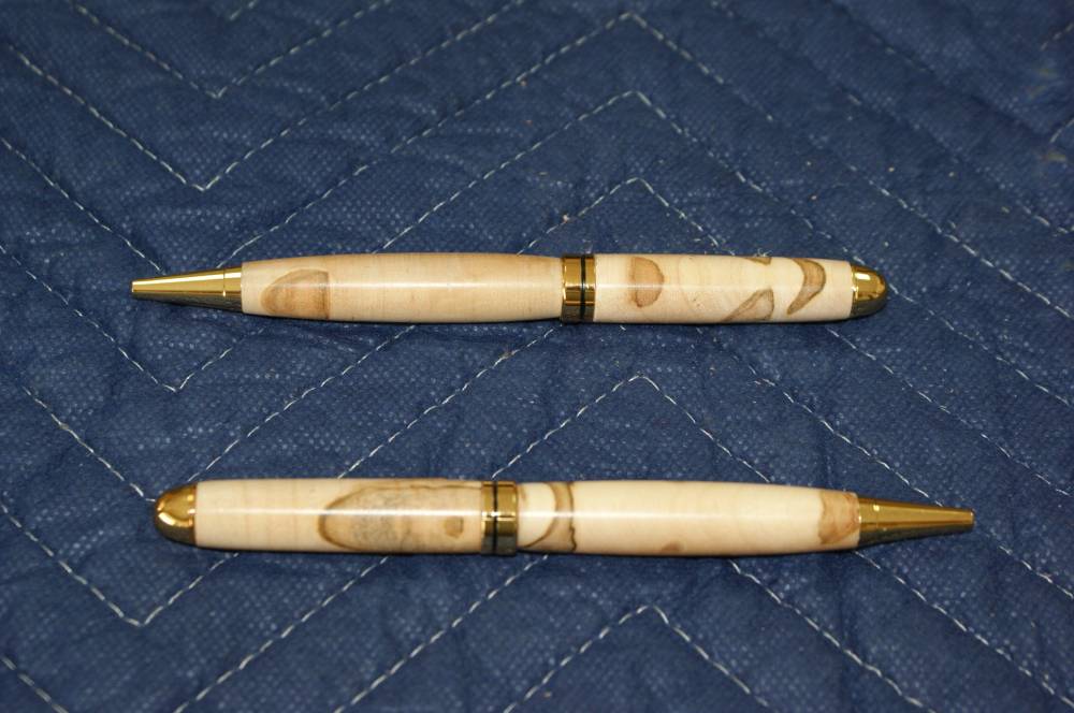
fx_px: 2235
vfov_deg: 18.1
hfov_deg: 27.0
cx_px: 537
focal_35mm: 75
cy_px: 356
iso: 400
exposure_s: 1/80
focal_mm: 50
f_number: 5.6
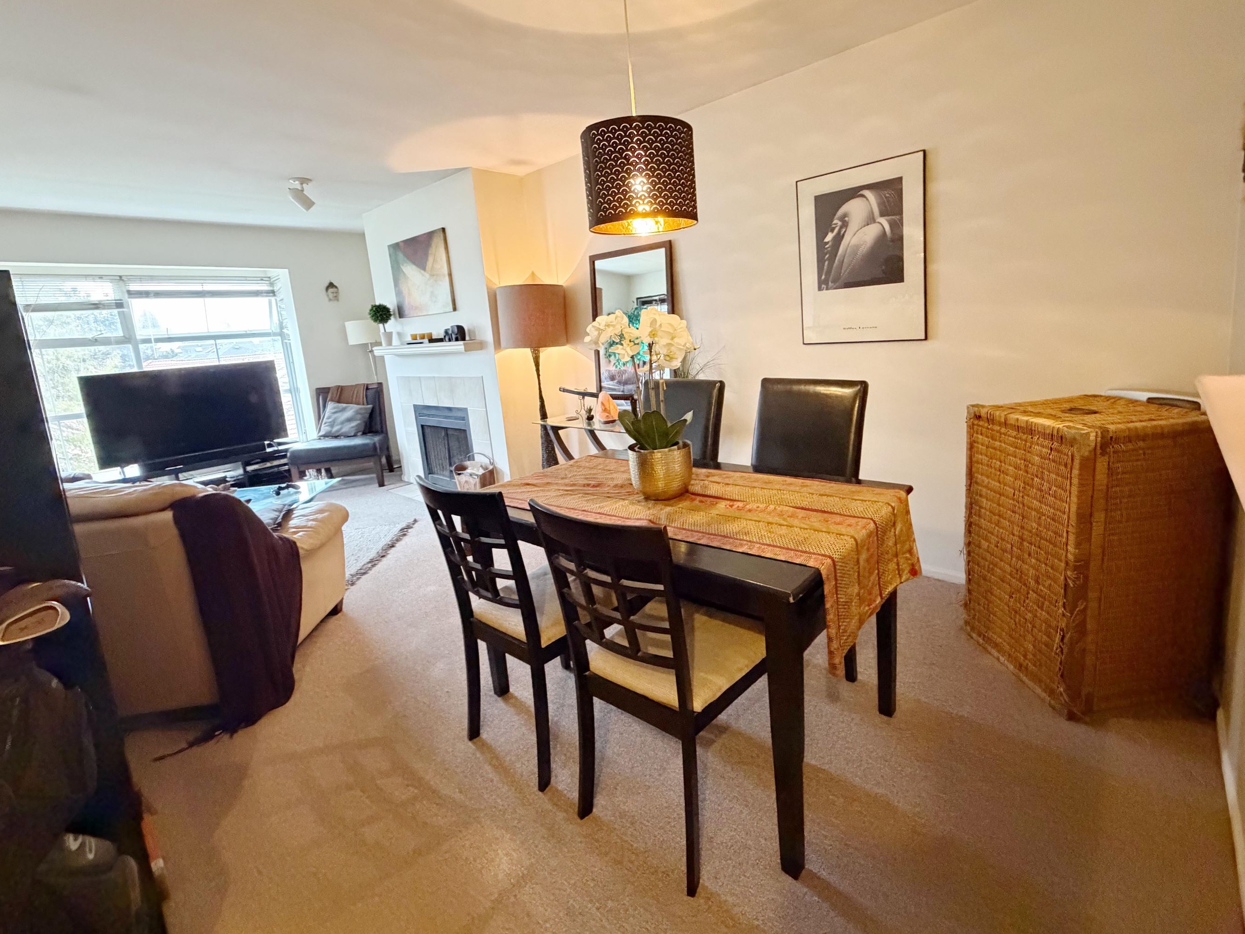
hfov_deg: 94.3
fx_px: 575
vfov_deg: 77.8
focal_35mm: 16
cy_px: 410
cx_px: 672
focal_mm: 2.22
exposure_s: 1/60
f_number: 2.2
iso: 1000
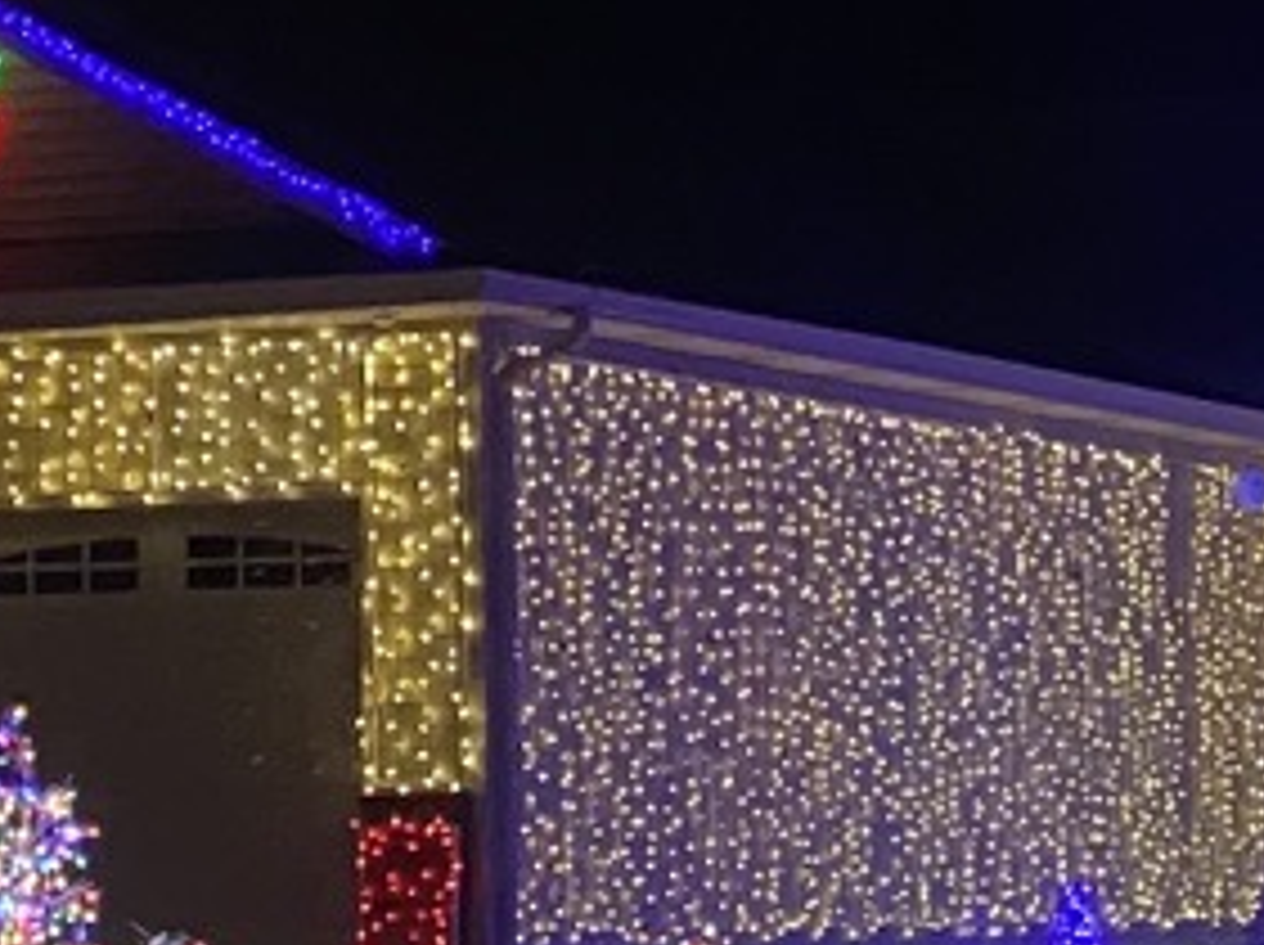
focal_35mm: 139
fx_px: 5069
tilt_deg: -1.1
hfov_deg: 13.9
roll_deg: -0.2
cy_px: 929
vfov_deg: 10.6
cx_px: 1399
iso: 800
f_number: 1.8
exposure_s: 1/30
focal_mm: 4.25
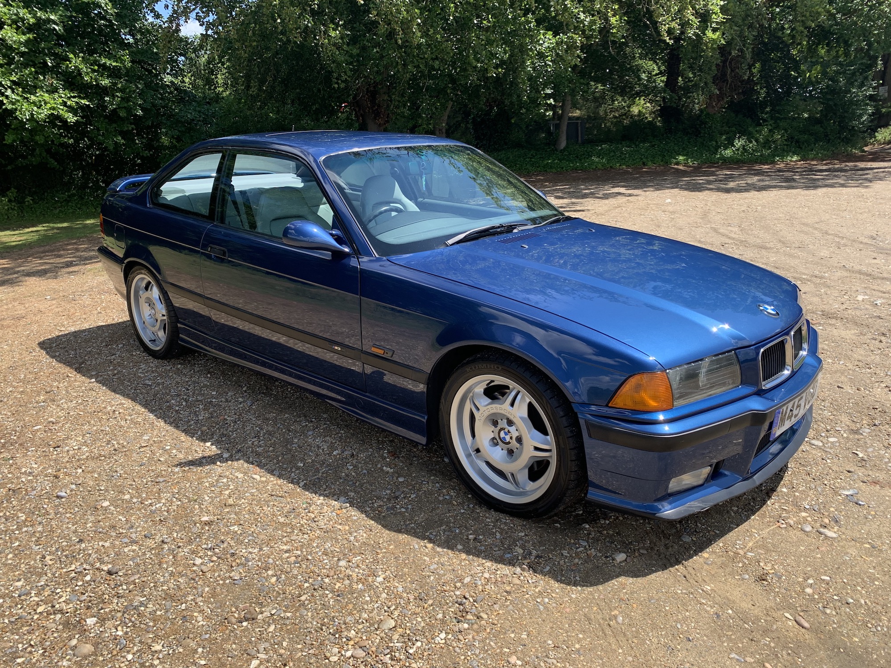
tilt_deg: -13.7
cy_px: 334
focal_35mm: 26
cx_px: 446
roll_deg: +1.3
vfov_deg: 53.1
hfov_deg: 67.3
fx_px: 669
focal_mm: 4.25
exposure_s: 1/1124
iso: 25
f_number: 1.8
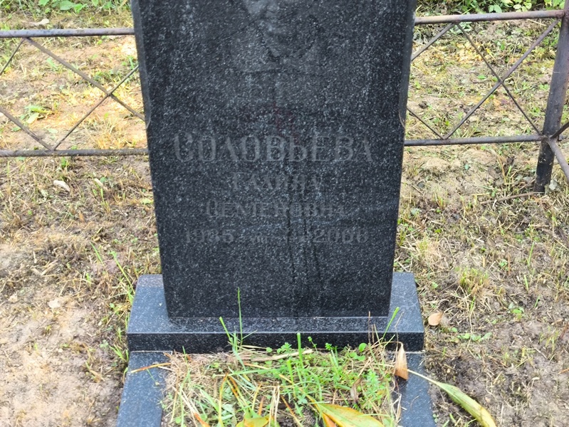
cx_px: 284
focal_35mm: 50
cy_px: 214
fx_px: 822
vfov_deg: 29.1
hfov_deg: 38.2
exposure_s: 1/60
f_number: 1.7
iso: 125
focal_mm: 4.71
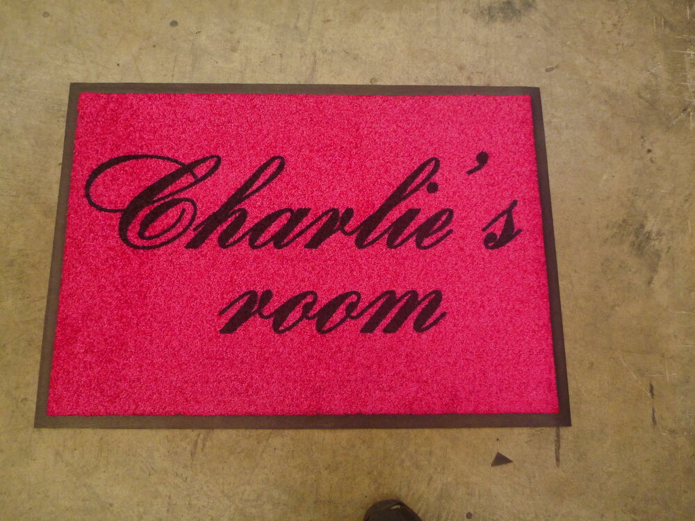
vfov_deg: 49.7
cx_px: 348
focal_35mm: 28
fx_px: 562
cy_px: 260
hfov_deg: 63.4
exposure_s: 1/60
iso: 250
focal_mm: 4.9
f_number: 3.3
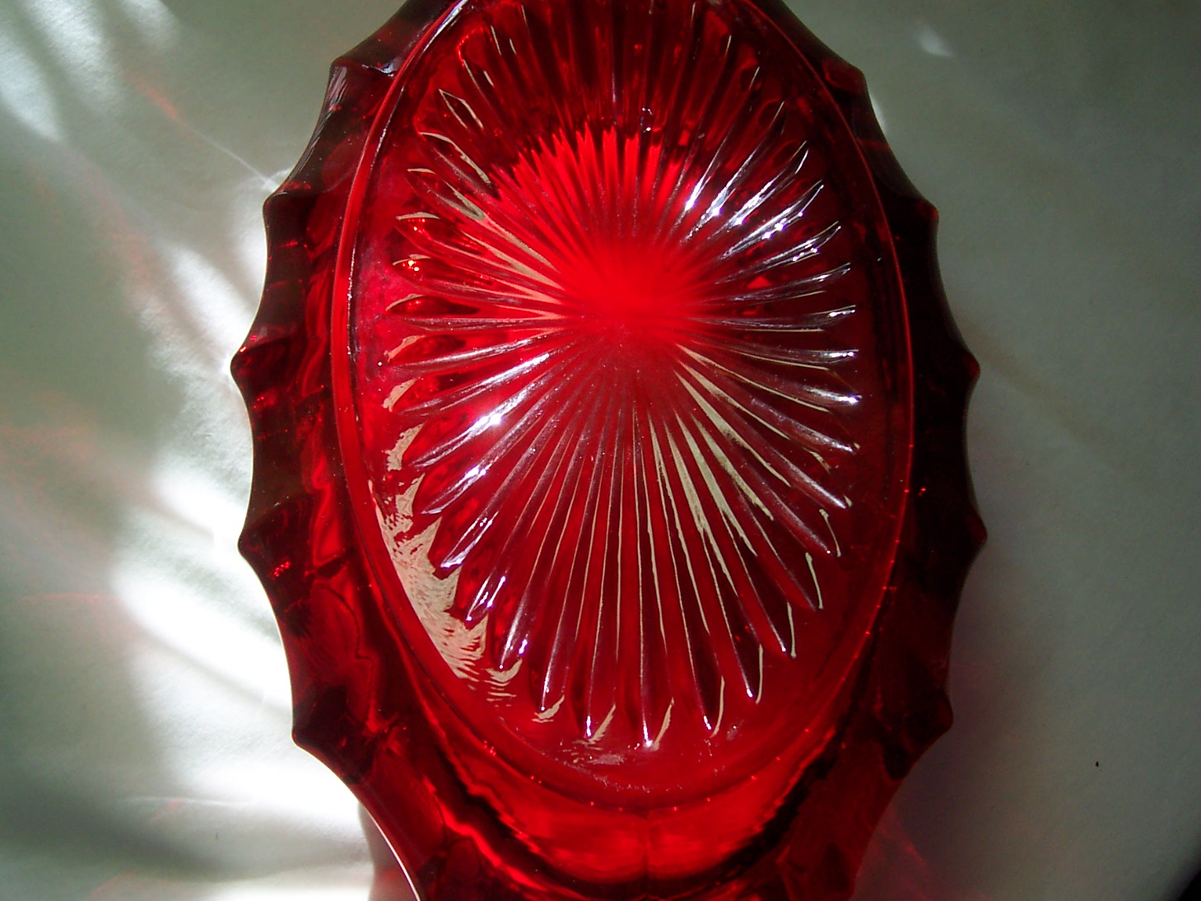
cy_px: 449
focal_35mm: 42
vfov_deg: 34.3
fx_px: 1457
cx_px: 598
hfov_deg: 44.8
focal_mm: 5.6
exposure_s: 1/250
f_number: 2.8
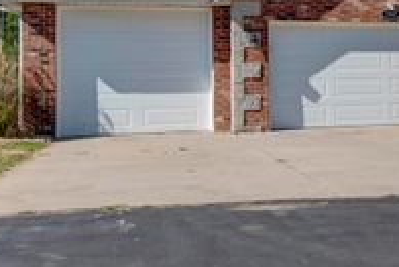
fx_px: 821
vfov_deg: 18.3
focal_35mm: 74
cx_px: 478
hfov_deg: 24.7
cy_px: 58
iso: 100
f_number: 6.7
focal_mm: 29
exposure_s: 1/500
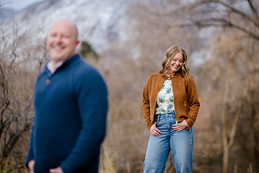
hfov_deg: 15.7
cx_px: 138
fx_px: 940
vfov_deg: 10.5
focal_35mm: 131
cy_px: 76
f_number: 2
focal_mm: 105
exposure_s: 1/1250
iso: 200
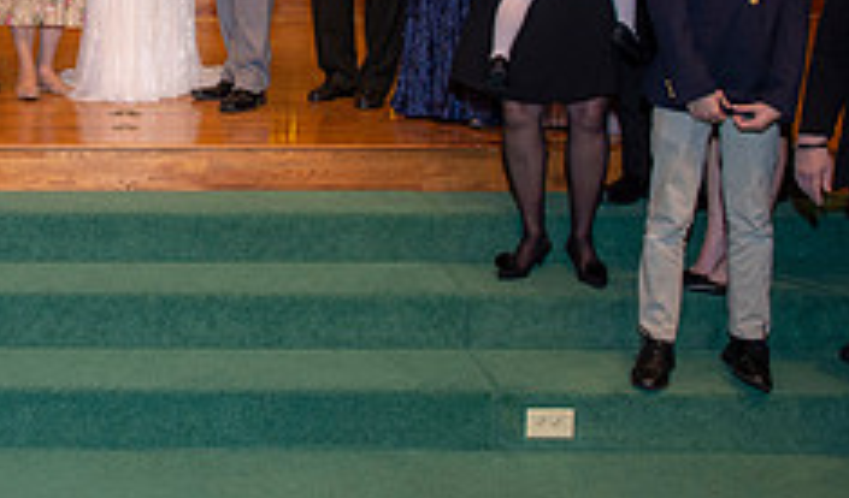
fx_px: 1342
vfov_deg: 20.3
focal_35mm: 59
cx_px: 96
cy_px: -21
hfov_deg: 33.4
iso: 800
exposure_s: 1/160
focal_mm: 22
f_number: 3.5
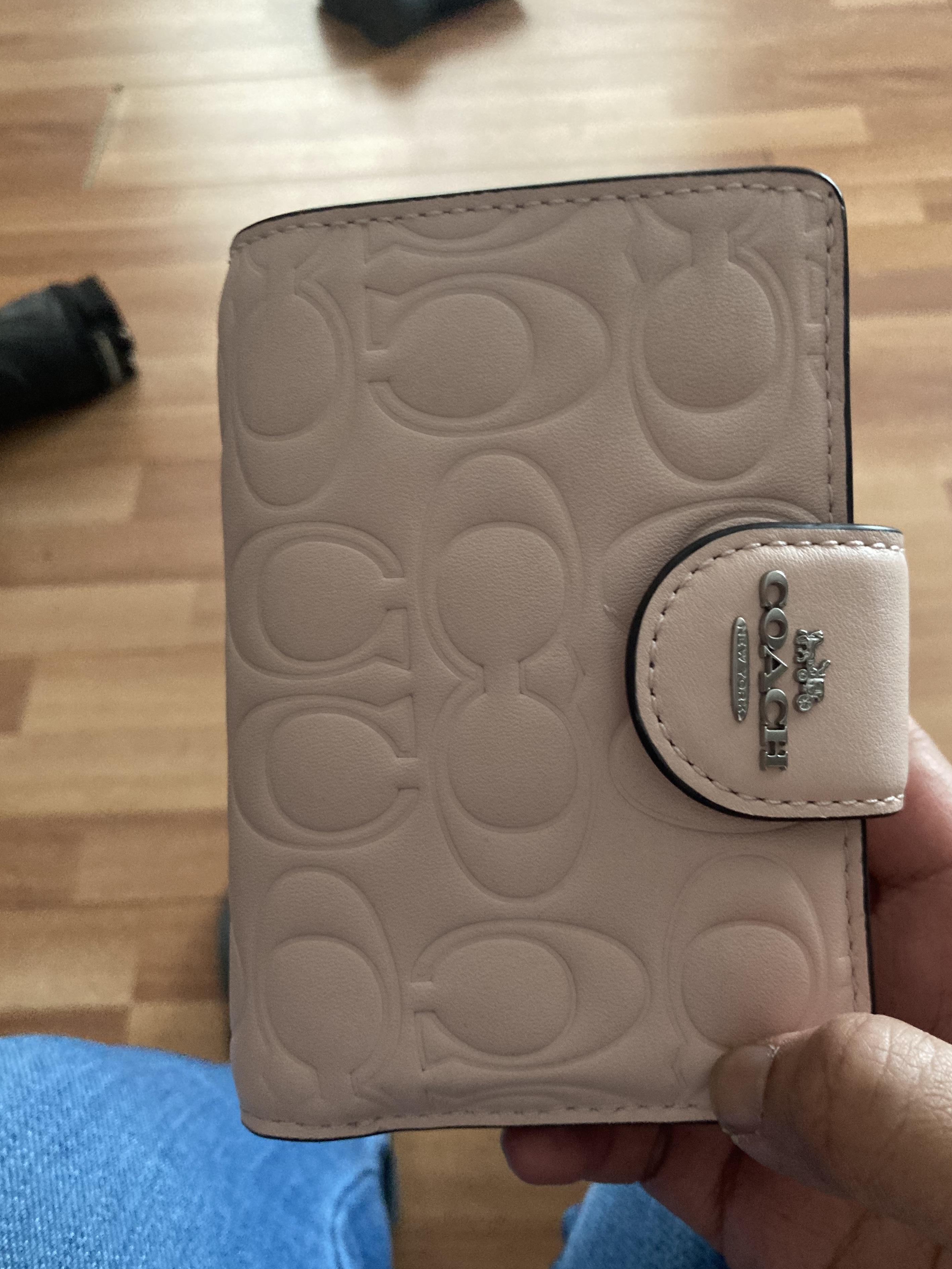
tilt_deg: -54.2
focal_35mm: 30
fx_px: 1100
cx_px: 493
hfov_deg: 46.8
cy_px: 646
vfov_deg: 60.0
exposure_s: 1/33
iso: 400
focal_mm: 3.99
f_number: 1.8
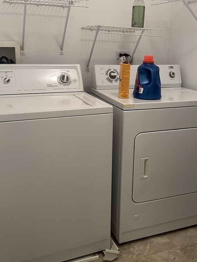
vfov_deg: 48.8
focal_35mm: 38
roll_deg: -2.8
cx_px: 120
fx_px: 288
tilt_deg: -11.5
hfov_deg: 37.6
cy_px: 110
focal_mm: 6.86
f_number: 1.78
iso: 400
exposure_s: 1/60
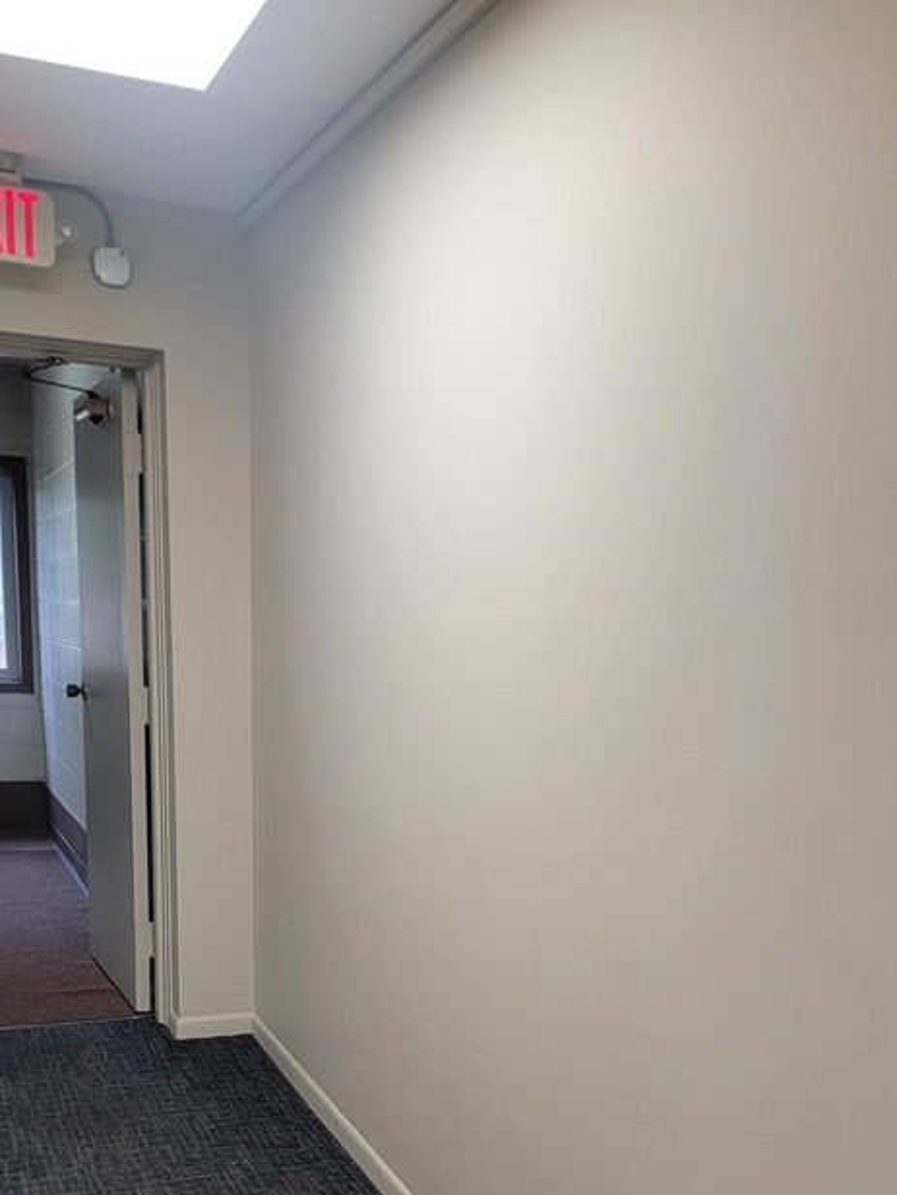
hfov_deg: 34.3
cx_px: 537
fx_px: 1451
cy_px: 922
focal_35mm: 42
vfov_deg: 43.1
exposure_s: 1/120
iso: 200
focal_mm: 6.7
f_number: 1.8
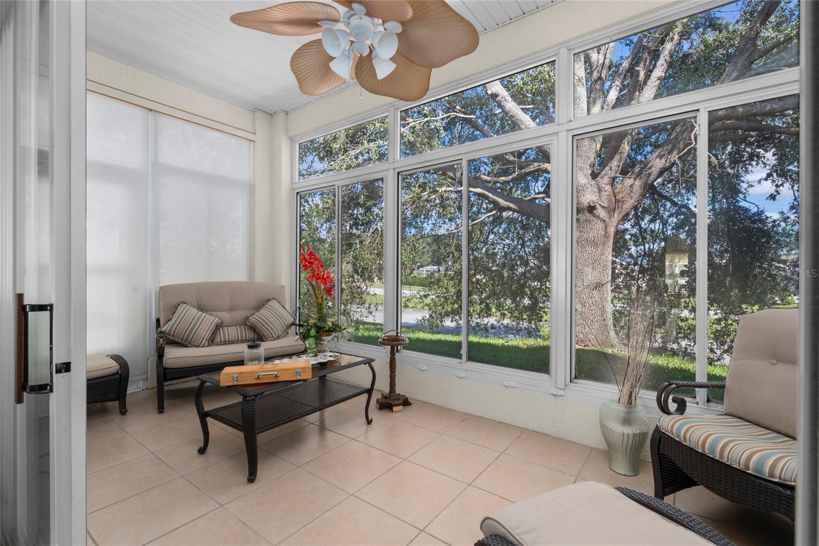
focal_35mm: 15
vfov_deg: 77.3
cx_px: 410
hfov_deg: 100.4
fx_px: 341
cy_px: 273
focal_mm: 10
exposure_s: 4
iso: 100
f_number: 7.1
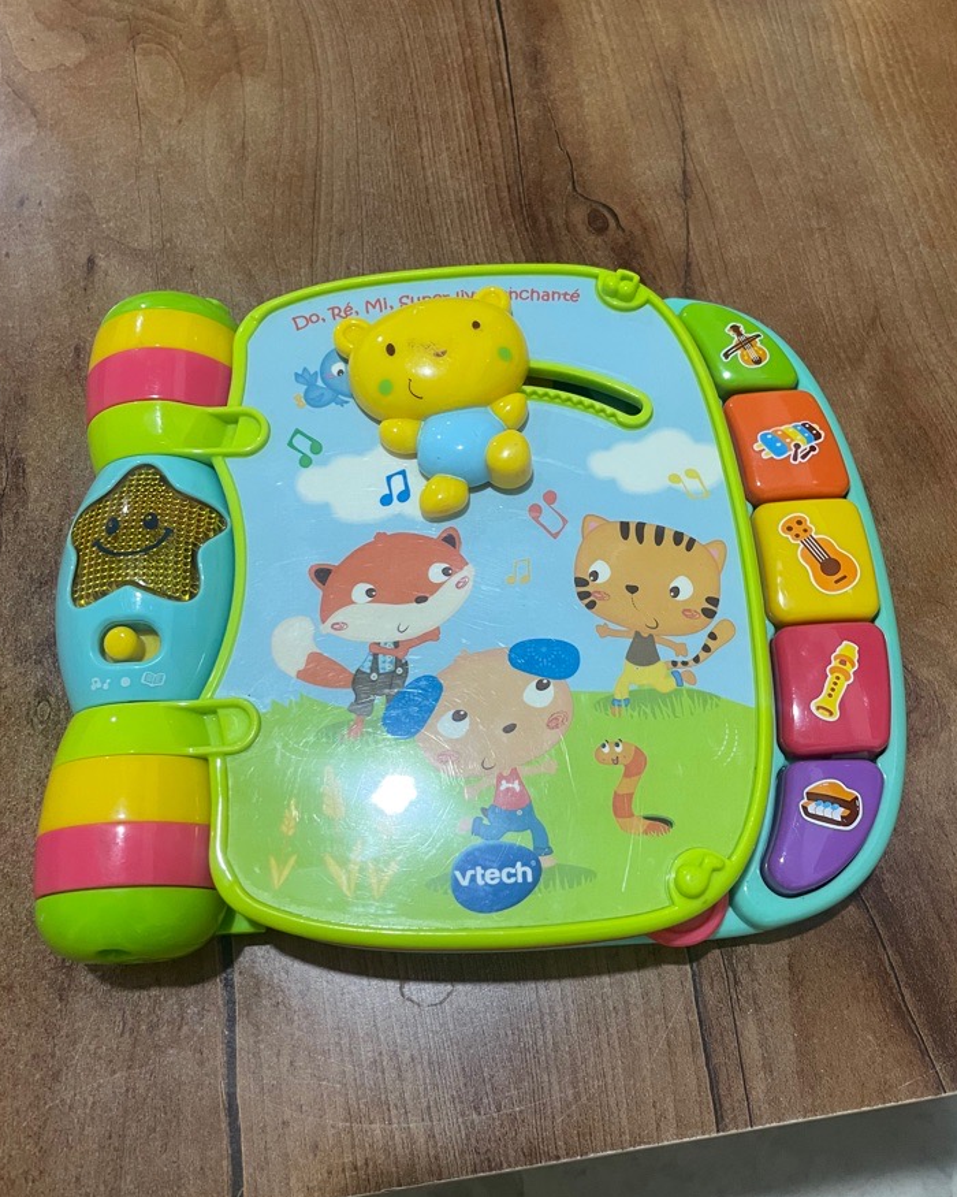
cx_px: 491
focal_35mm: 29
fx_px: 1027
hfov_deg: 50.0
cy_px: 551
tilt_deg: -66.0
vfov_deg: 60.4
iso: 320
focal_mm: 4.2
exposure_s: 1/60
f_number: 1.6
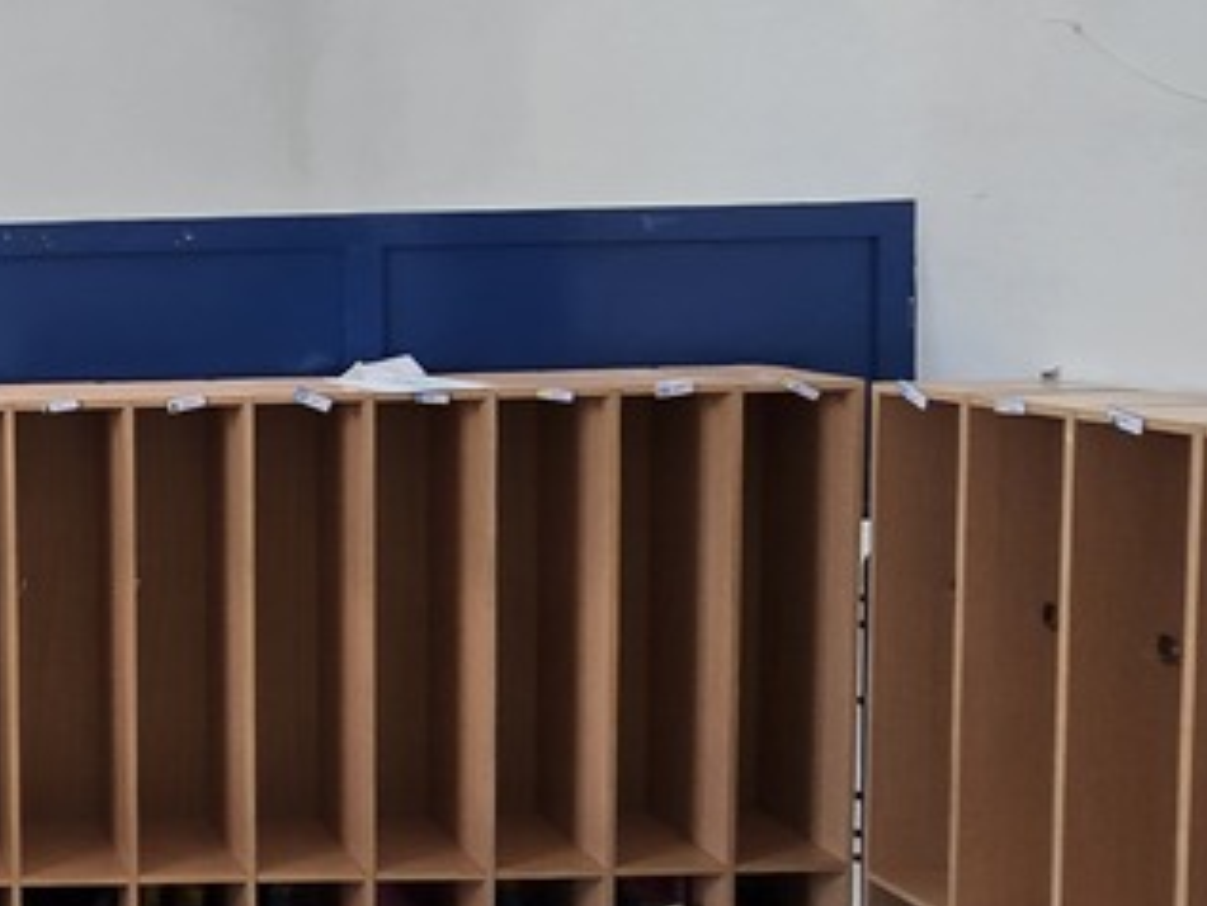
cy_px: 358
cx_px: -255
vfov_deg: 34.2
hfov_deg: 35.1
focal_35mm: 42
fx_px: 1465
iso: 64
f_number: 2.2
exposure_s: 1/50
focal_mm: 2.2
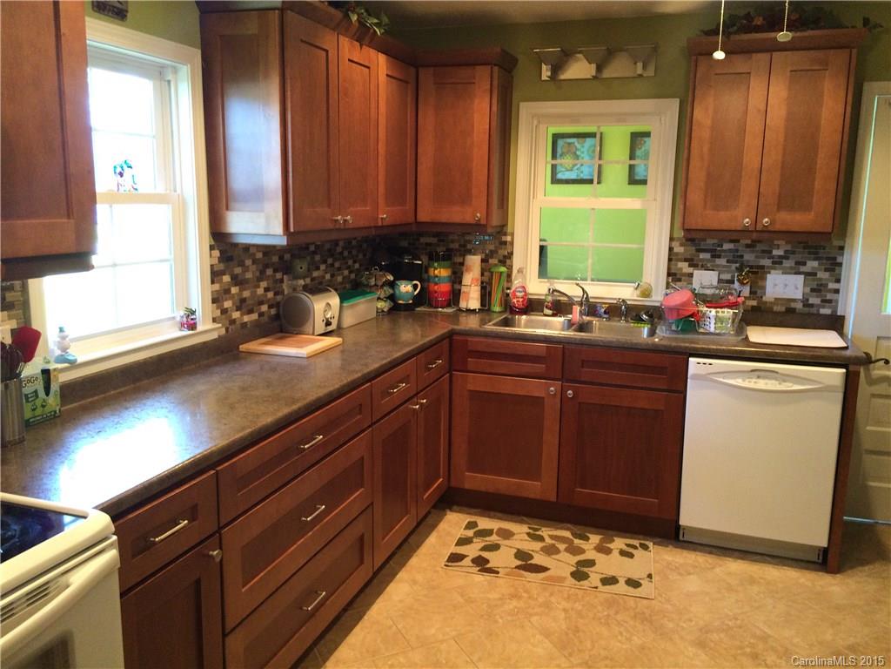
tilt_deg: -12.2
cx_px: 446
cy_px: 334
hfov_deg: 61.7
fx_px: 746
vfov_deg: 48.2
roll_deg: -0.9
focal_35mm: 29
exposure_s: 1/30
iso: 160
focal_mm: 4.15
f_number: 2.2
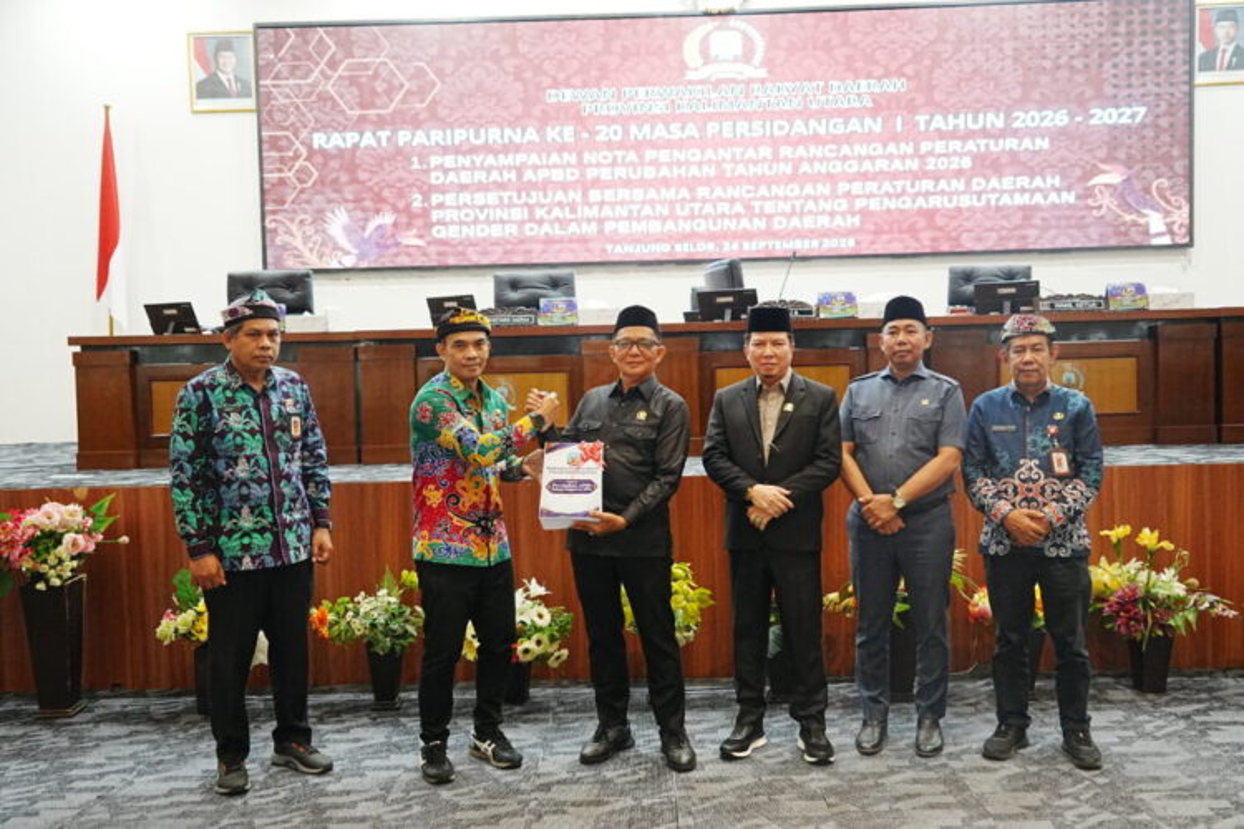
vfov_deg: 41.1
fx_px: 1106
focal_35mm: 32
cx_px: 622
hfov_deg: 58.7
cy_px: 414
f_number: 4
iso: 6400
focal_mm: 32
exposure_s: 1/100
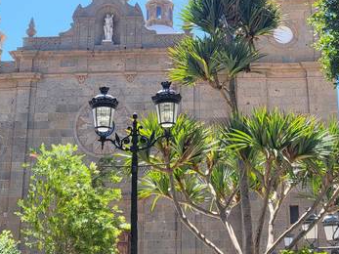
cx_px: 189
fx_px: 587
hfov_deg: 32.2
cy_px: 78
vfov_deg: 24.2
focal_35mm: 60
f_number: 1.8
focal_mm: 4.25
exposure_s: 1/1449
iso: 50
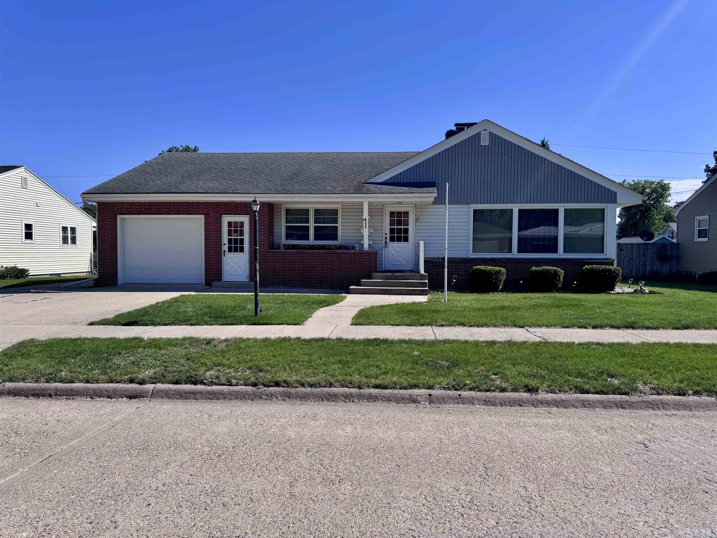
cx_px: 358
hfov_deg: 71.6
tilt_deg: -2.5
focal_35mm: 24
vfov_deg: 56.8
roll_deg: -0.8
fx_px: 497
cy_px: 269
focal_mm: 6.76
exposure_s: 1/5348
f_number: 1.78
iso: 80
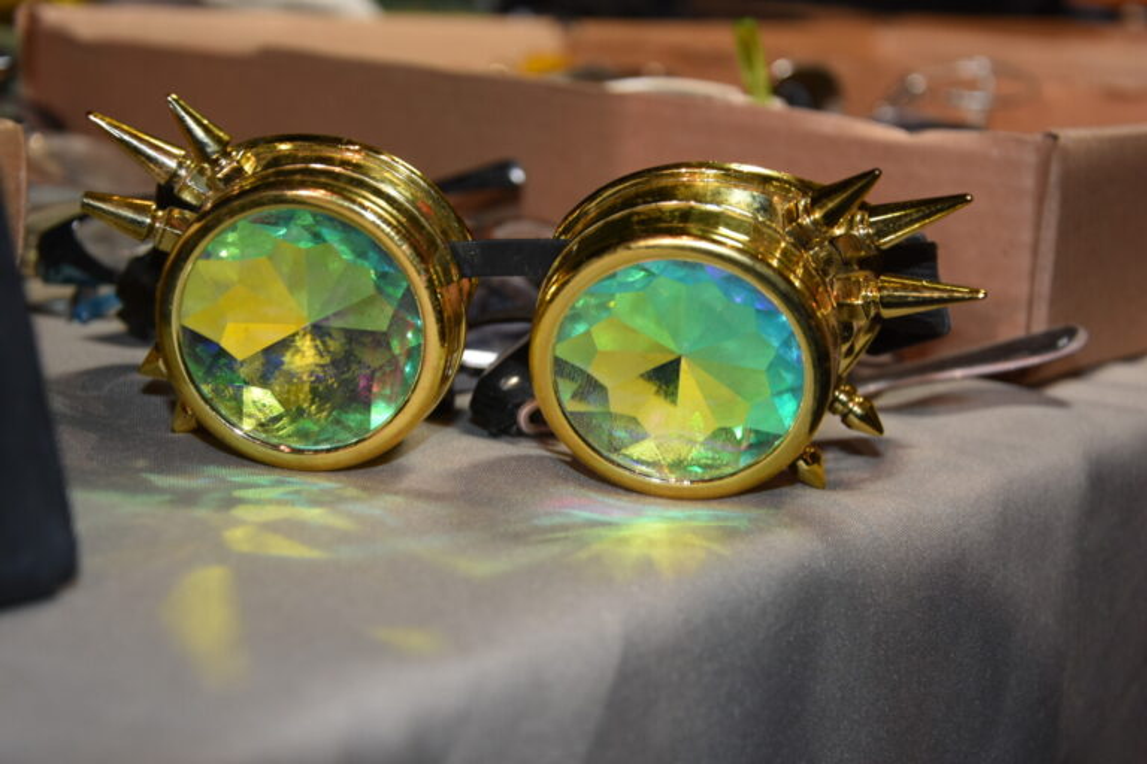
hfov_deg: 31.9
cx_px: 574
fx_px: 2007
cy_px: 382
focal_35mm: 63
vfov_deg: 21.6
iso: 500
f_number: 4.8
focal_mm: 42
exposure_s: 1/60
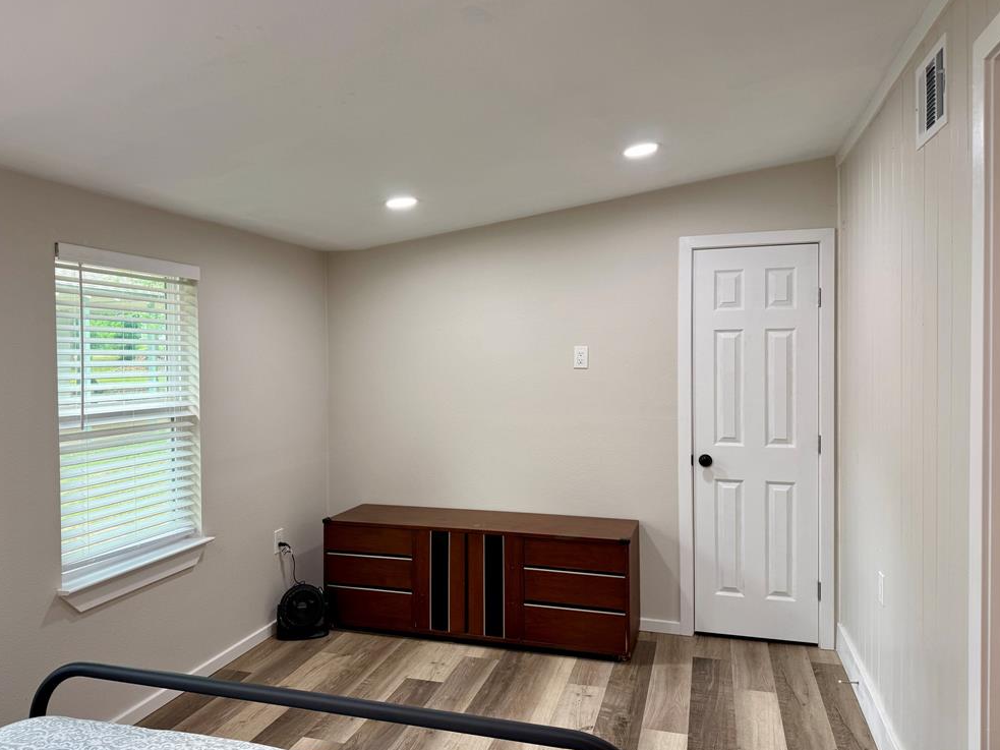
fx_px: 722
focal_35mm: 25
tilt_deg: -1.4
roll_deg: +0.4
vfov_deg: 54.9
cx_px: 484
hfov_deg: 69.4
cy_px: 366
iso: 100
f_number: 1.78
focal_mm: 6.76
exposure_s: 1/120
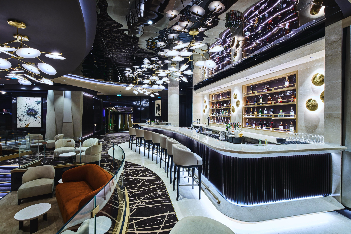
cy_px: 117
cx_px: 176
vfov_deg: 70.4
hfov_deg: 93.3
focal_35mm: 17
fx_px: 166
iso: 320
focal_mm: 17
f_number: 11
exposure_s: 1
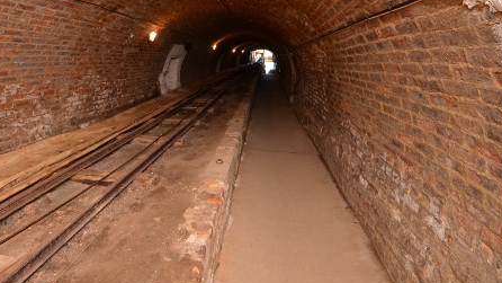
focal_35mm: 18
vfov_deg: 59.1
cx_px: 207
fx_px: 240
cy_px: 86
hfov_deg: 91.7
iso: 800
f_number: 4.5
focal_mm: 8
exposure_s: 1/60
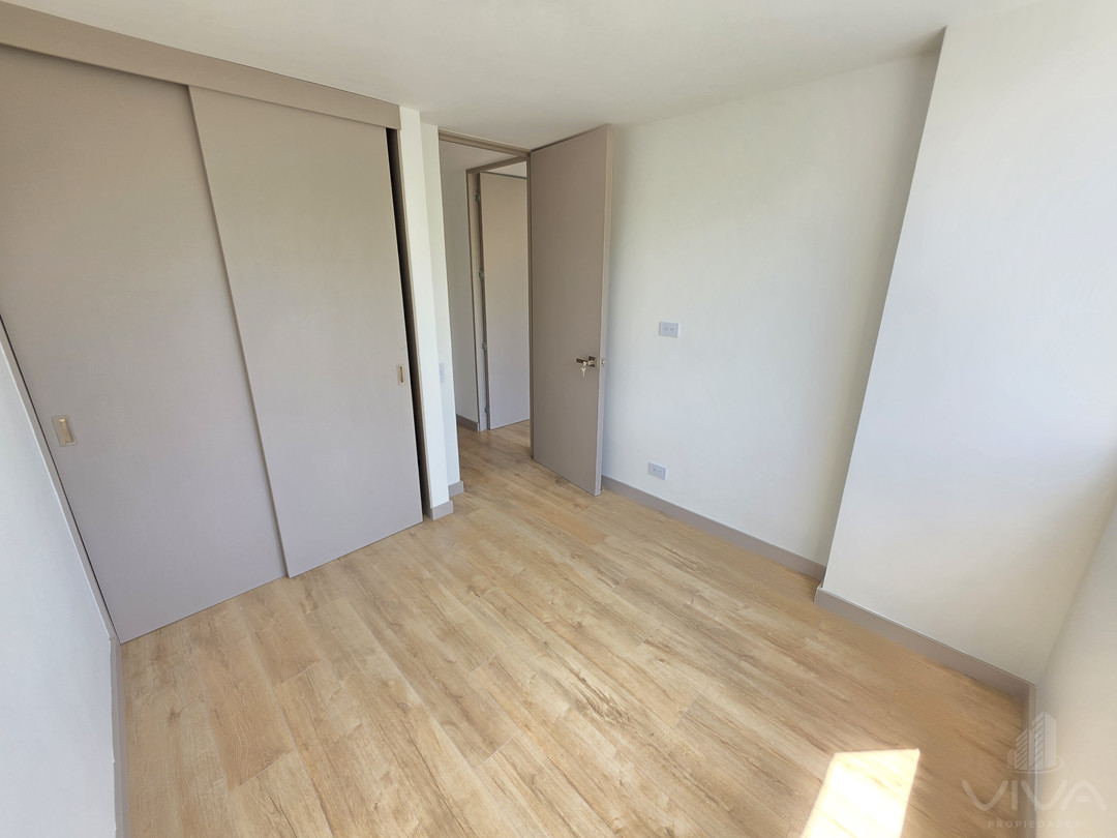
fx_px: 419
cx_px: 558
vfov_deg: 89.9
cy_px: 419
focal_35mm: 13
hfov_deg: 106.2
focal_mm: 2.2
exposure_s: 1/120
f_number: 1.9
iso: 50
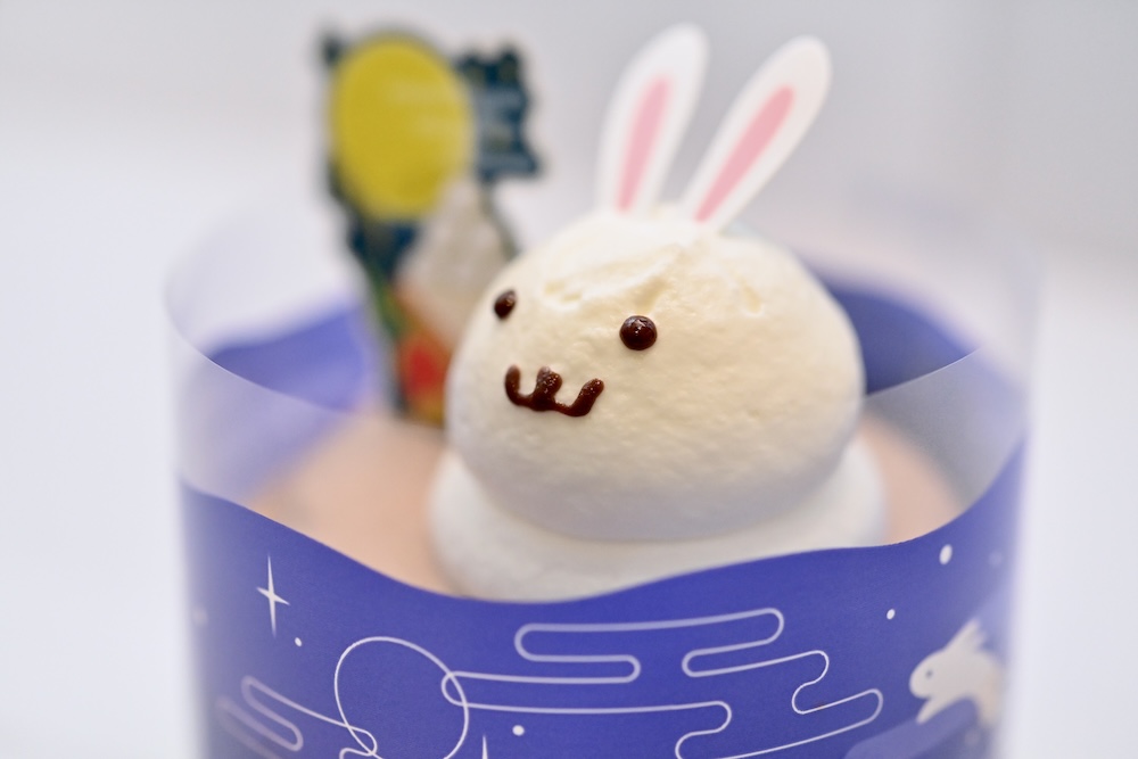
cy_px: 380
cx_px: 569
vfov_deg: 22.6
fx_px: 1897
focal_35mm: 60
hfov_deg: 33.4
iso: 6400
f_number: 4
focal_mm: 60
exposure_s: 1/1000
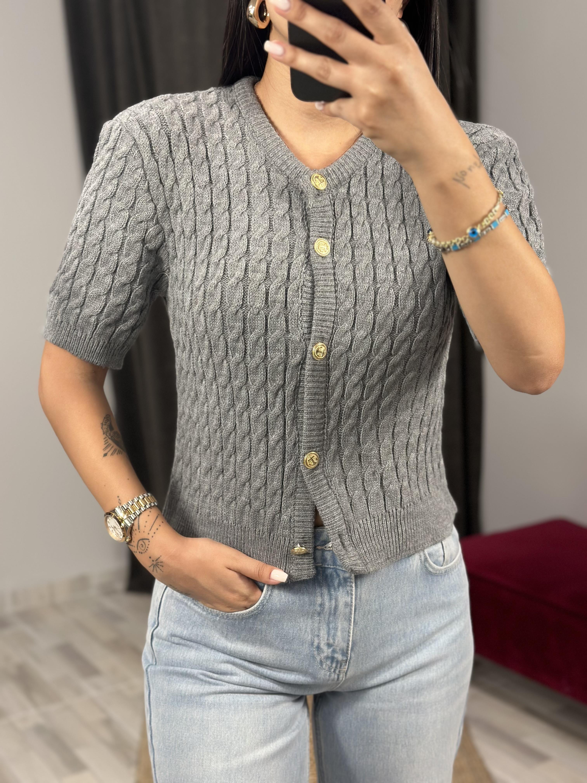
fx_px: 1085
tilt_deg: -33.7
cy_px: 392
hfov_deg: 30.3
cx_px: 294
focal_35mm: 48
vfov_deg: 39.7
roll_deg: +3.1
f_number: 1.78
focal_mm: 6.86
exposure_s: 1/100
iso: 160
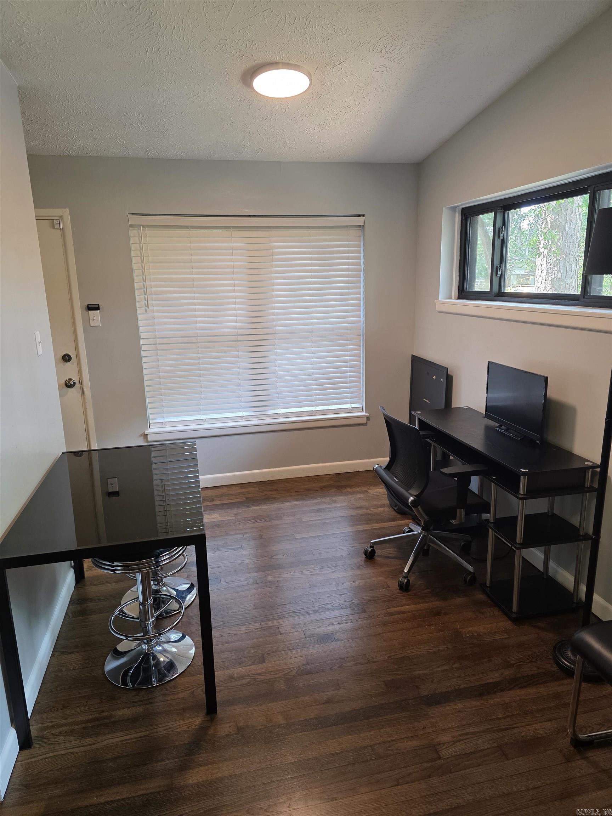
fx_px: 542
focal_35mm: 23
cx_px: 306
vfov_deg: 73.9
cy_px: 408
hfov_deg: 58.9
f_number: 1.7
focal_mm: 6.3
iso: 200
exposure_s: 1/120
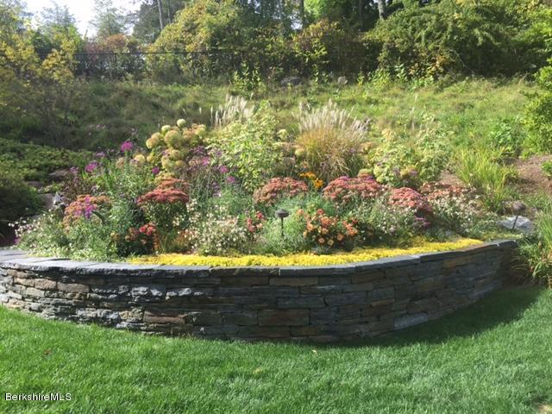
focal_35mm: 29
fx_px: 462
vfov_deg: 48.2
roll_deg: +0.8
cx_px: 276
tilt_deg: -3.1
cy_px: 207
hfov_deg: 61.7
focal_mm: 4.15
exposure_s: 1/775
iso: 32
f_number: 2.2
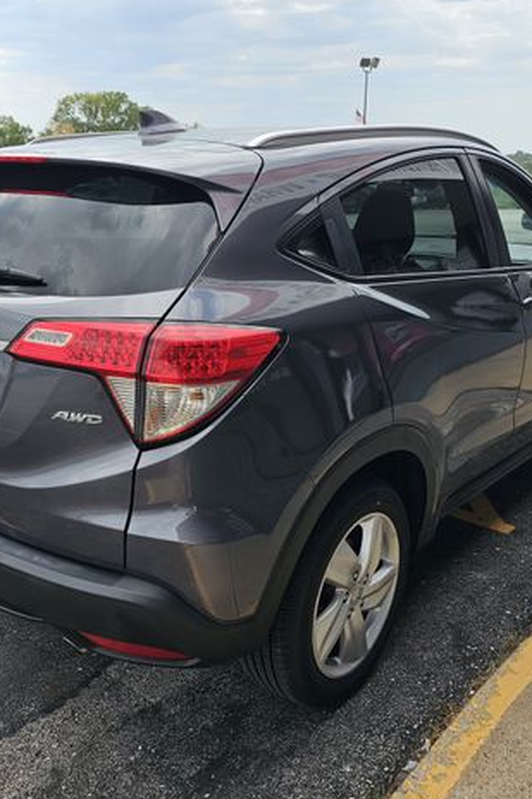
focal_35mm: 33
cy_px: 408
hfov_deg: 39.9
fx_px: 732
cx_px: 239
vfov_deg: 57.2
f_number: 1.7
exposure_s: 1/430
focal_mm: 6.3
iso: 10
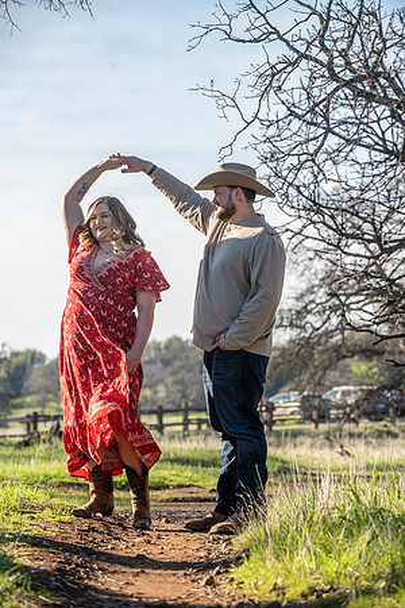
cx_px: 202
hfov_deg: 11.8
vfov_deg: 17.6
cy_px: 304
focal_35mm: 116
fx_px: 1957
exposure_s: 1/250
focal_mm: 116
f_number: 4.5
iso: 50
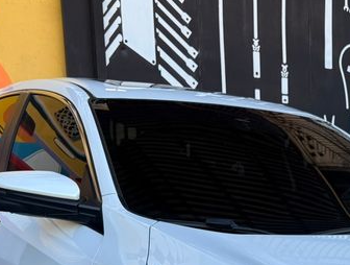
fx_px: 690
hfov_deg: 27.9
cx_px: 282
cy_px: 371
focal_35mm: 68
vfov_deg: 19.5
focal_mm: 6.76
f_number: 1.78
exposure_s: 1/510
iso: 80
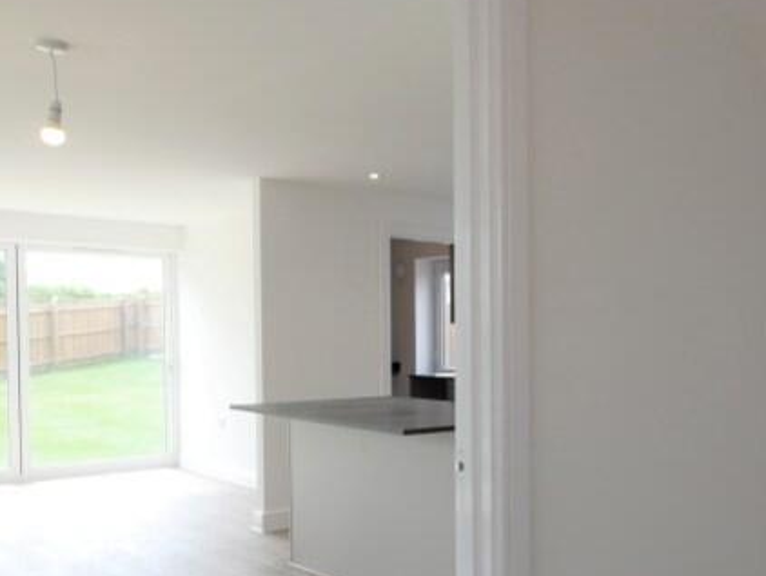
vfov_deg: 41.6
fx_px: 753
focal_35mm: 34
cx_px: 770
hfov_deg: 45.4
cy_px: 352
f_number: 4
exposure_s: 1/125
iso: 200
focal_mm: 7
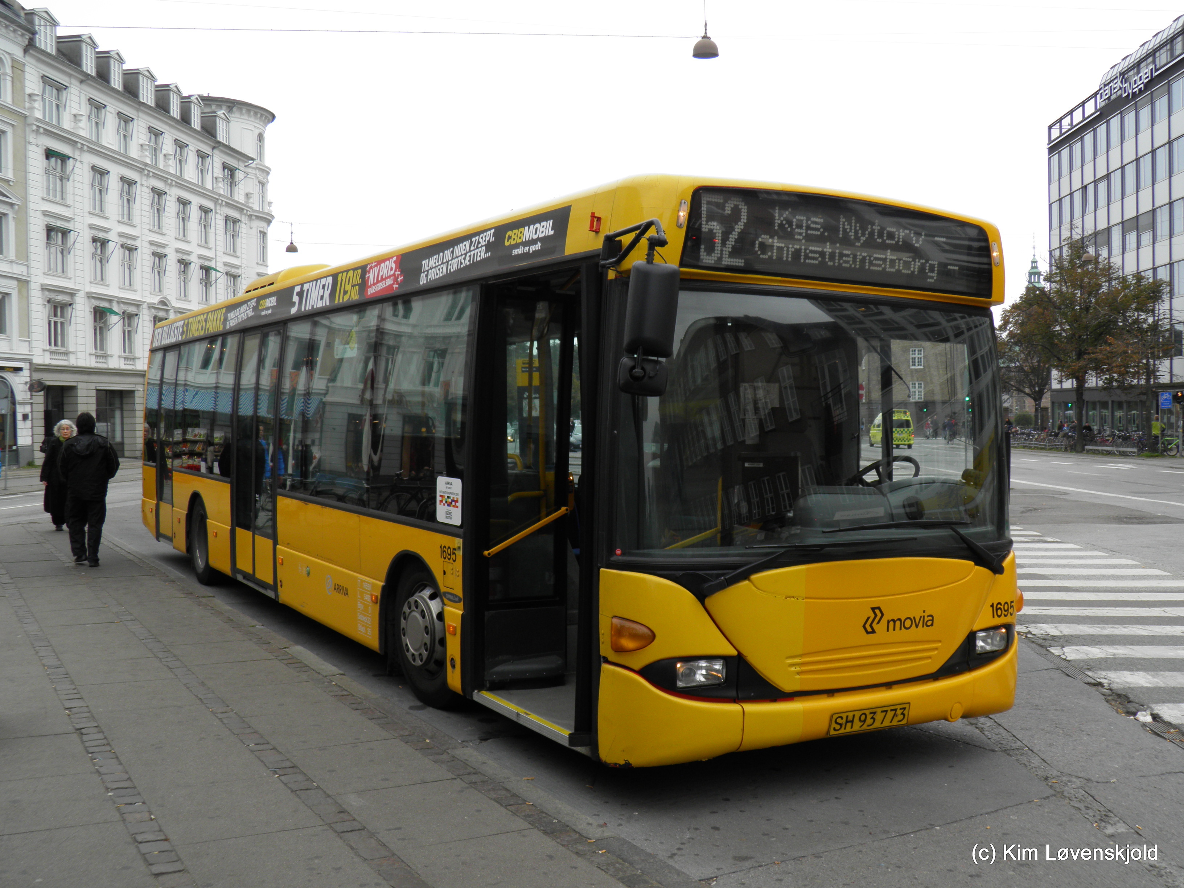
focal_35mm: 35
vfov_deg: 40.7
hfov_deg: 52.6
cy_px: 444
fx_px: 1197
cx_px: 592
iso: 50
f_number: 3.5
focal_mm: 6.3
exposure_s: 1/60
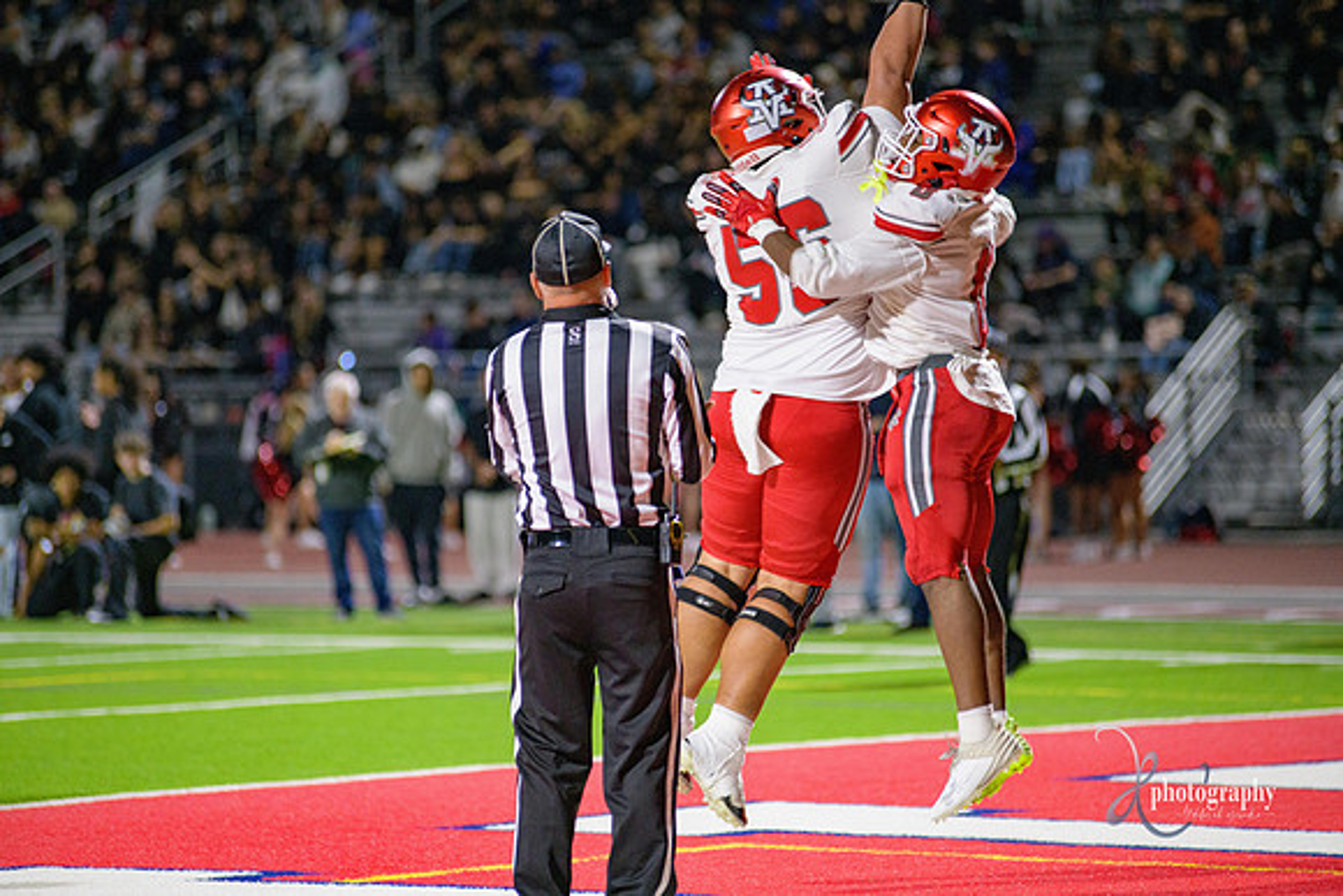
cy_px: 448
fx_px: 7463
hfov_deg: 10.3
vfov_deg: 6.9
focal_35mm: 200
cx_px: 672
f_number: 2.8
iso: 2000
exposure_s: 1/320
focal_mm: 200
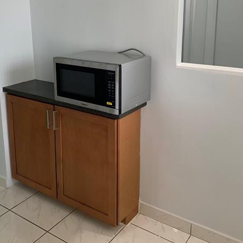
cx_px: 95
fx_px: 310
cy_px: 79
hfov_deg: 42.6
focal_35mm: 39
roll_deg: +1.3
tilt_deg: -14.5
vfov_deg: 42.2
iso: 80
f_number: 1.8
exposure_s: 1/120
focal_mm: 4.25
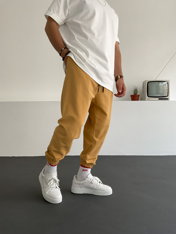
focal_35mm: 29
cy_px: 117
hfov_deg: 48.2
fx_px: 197
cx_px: 88
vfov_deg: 61.7
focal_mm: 3
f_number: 1.8
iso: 40
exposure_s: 1/120
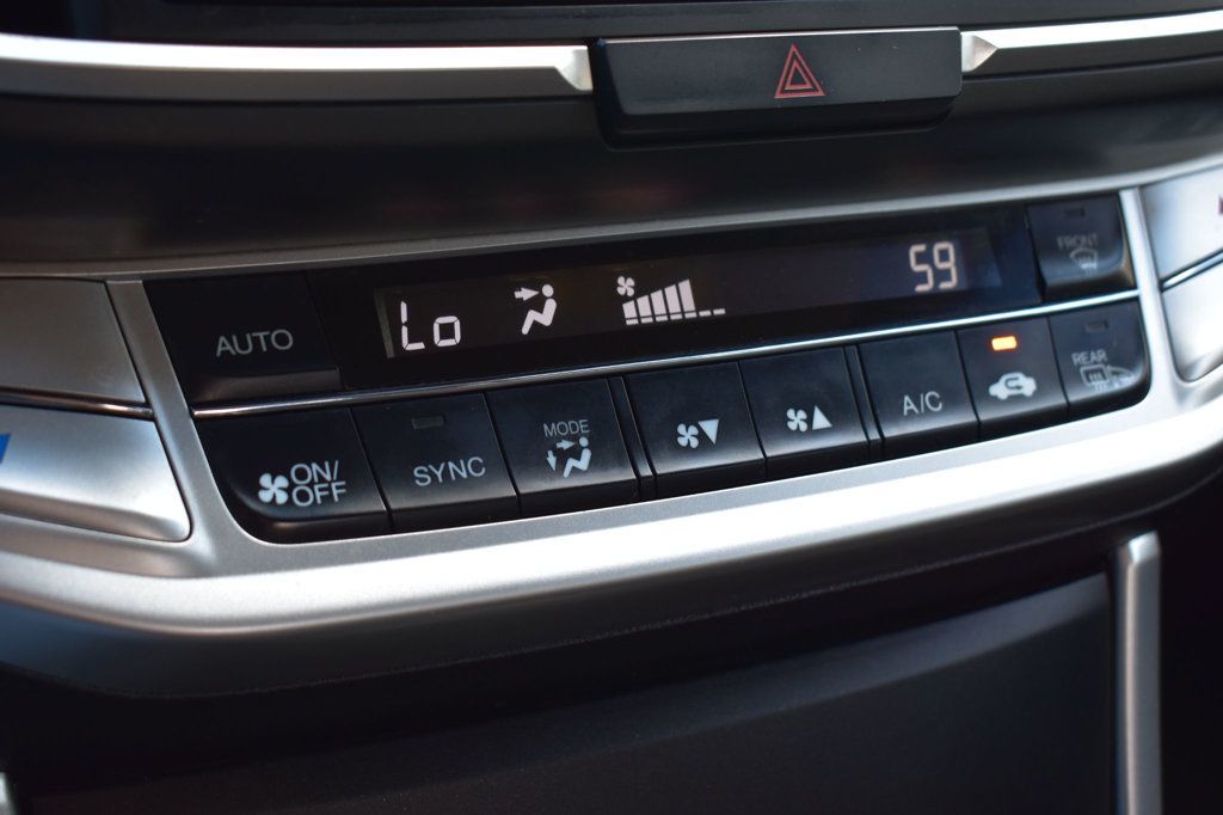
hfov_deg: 36.9
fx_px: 1834
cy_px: 408
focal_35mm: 54
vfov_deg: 25.0
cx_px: 612
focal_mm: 36
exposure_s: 1/20
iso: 400
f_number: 6.3
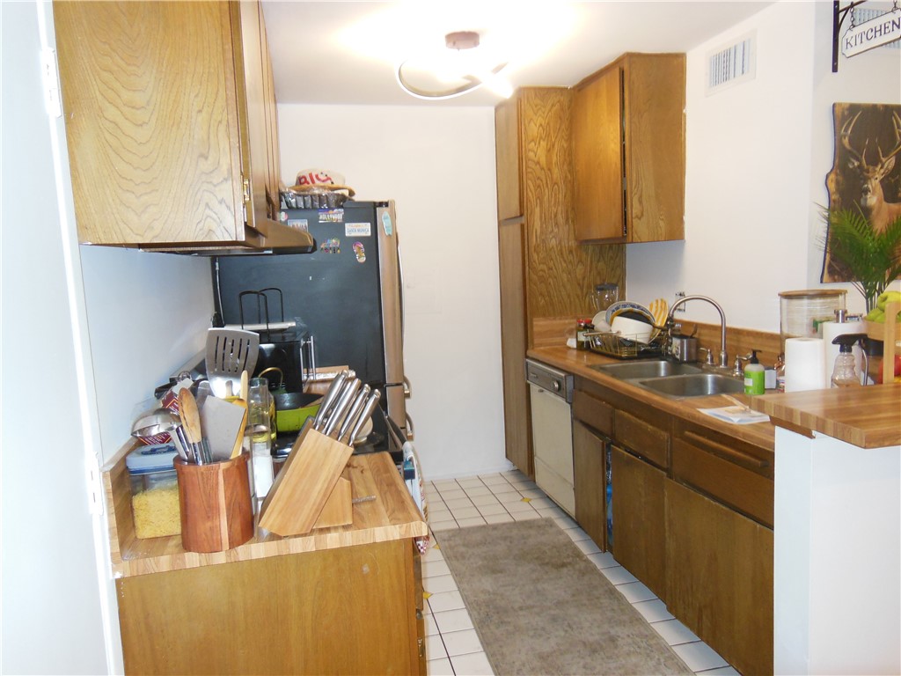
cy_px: 338
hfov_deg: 69.4
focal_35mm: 25
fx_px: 651
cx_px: 450
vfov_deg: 54.9
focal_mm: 4.5
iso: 320
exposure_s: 1/25
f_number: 3.5
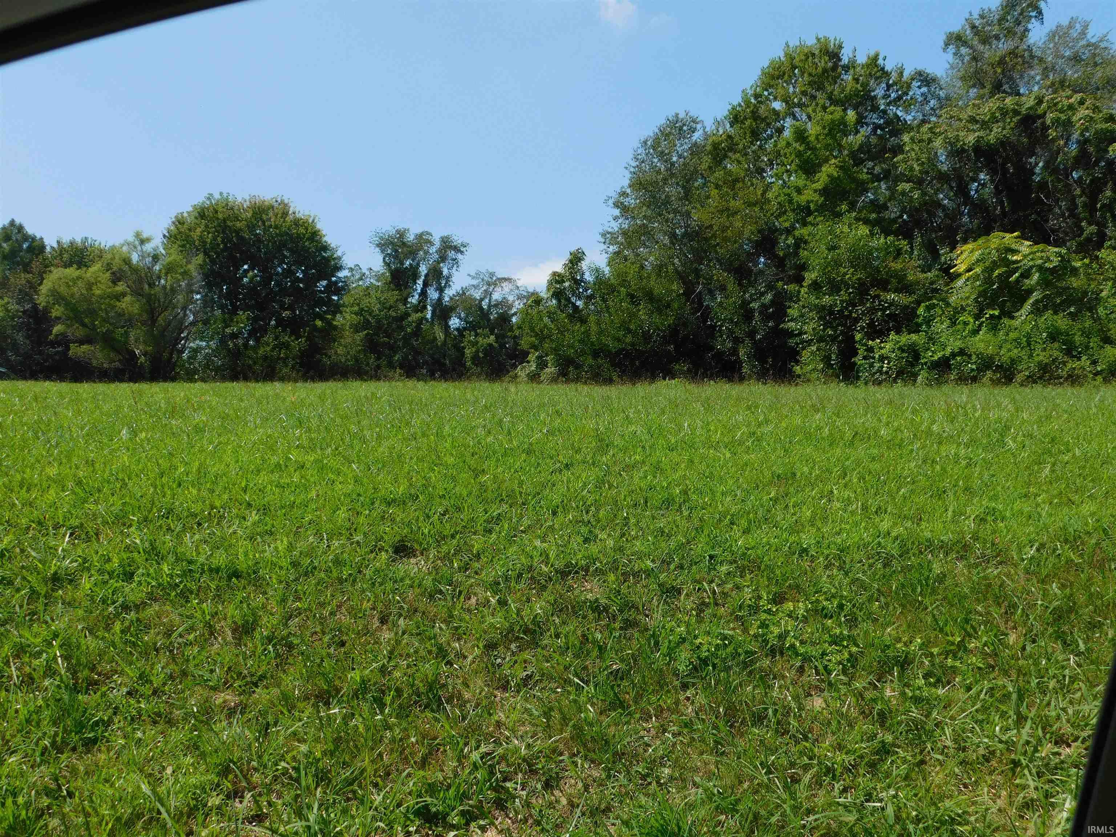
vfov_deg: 39.7
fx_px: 1161
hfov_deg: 51.4
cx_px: 558
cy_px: 418
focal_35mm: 36
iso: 125
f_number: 3.5
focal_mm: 6.3
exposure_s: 1/1250
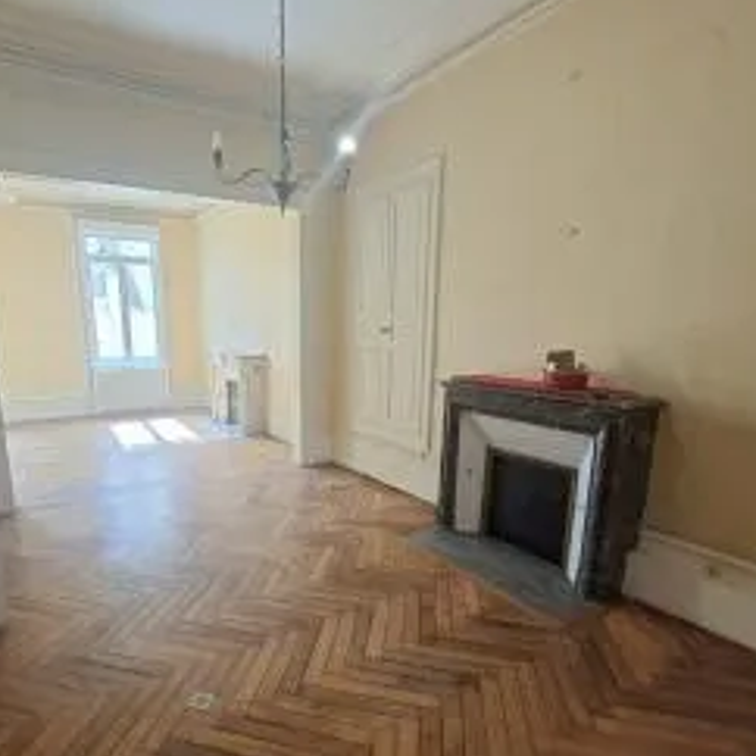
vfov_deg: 77.0
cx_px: 303
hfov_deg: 76.8
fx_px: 469
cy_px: 444
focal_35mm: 19
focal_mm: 1.74
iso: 100
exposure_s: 1/40
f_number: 2.2
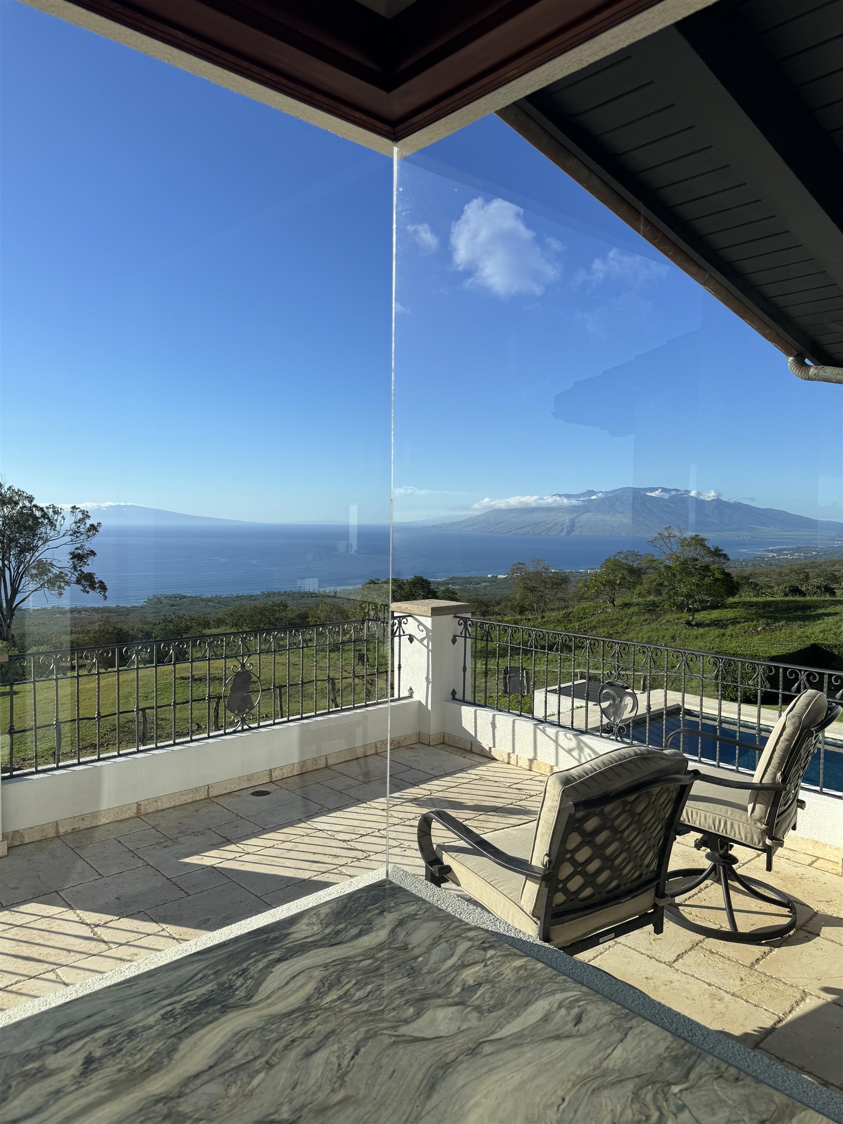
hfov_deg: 56.8
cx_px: 422
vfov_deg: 71.6
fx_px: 779
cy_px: 562
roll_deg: -0.8
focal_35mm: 24
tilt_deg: -3.4
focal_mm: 6.86
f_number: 1.78
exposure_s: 1/2506
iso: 80
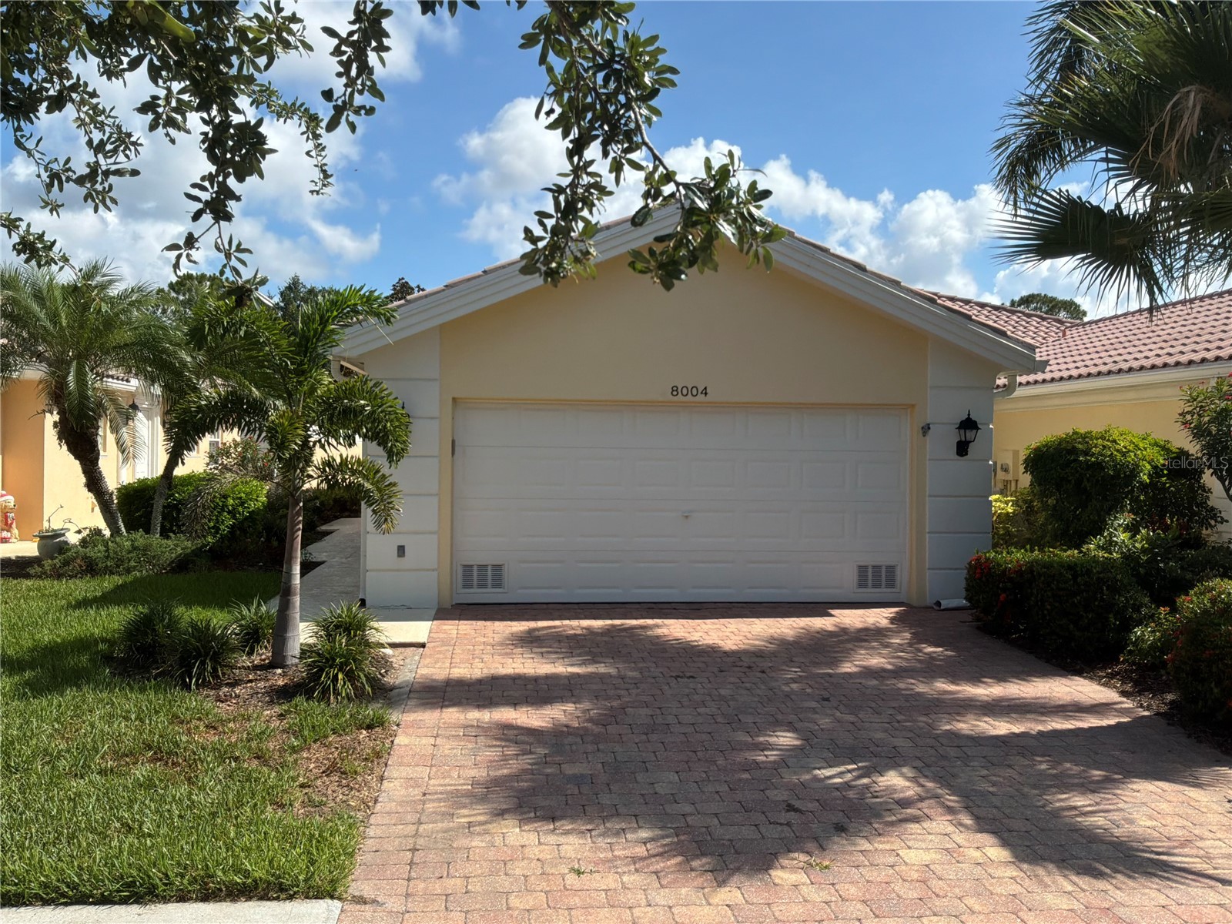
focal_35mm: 28
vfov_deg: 49.7
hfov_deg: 63.4
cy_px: 462
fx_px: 997
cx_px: 616
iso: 25
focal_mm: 3
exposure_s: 1/3534
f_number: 1.8
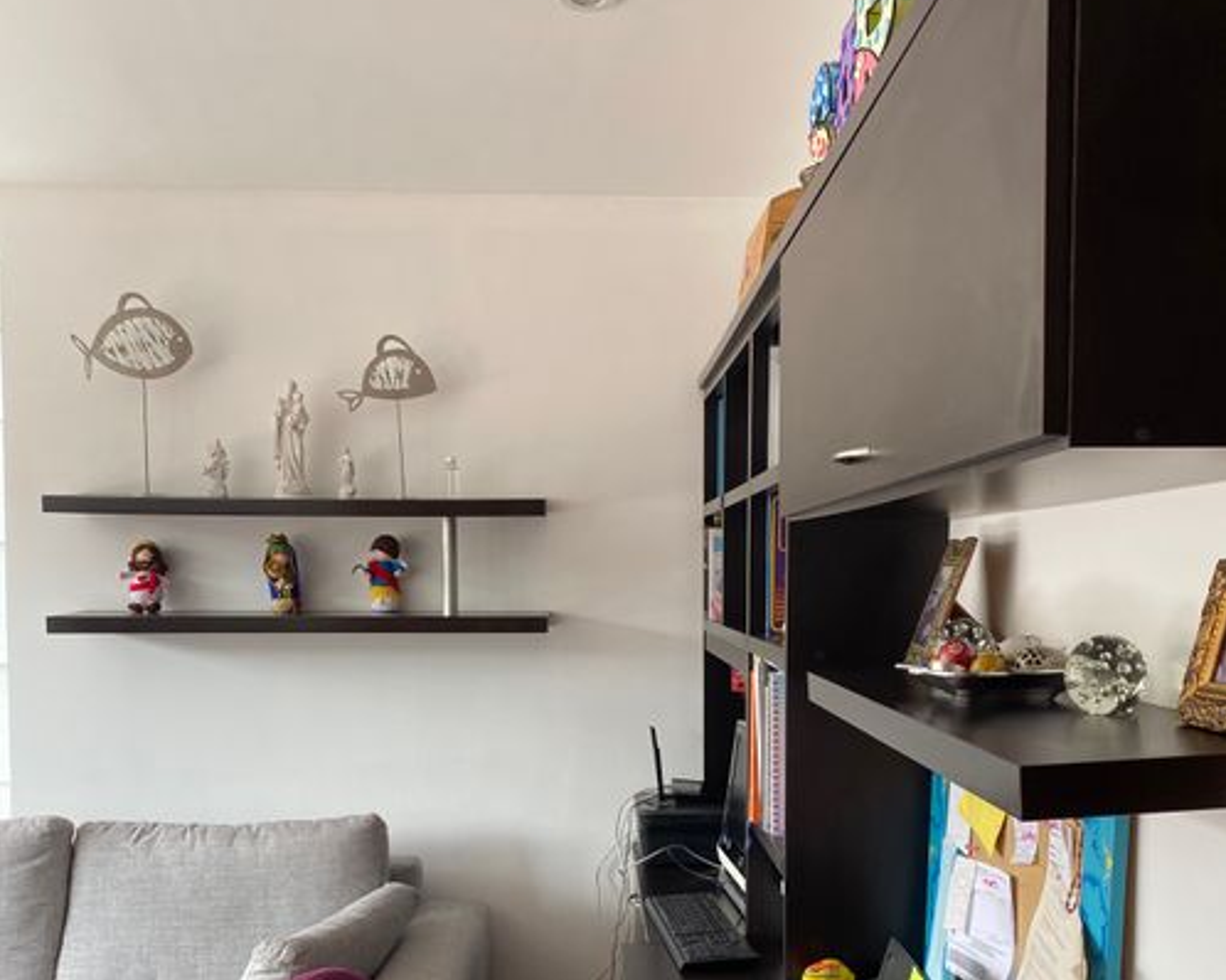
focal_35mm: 34
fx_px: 1233
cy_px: 664
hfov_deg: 52.9
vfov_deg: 42.7
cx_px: 613
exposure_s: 1/121
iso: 64
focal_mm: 4.25
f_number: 1.8
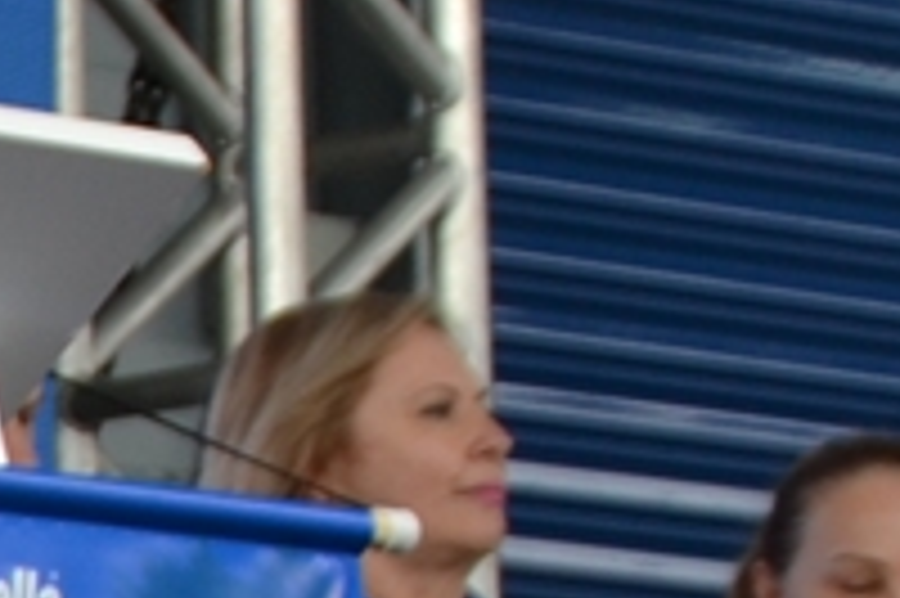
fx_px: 11990
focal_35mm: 480
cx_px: -1530
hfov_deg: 4.2
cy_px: 776
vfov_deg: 2.9
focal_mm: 40
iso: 160
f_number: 5.6
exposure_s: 1/125
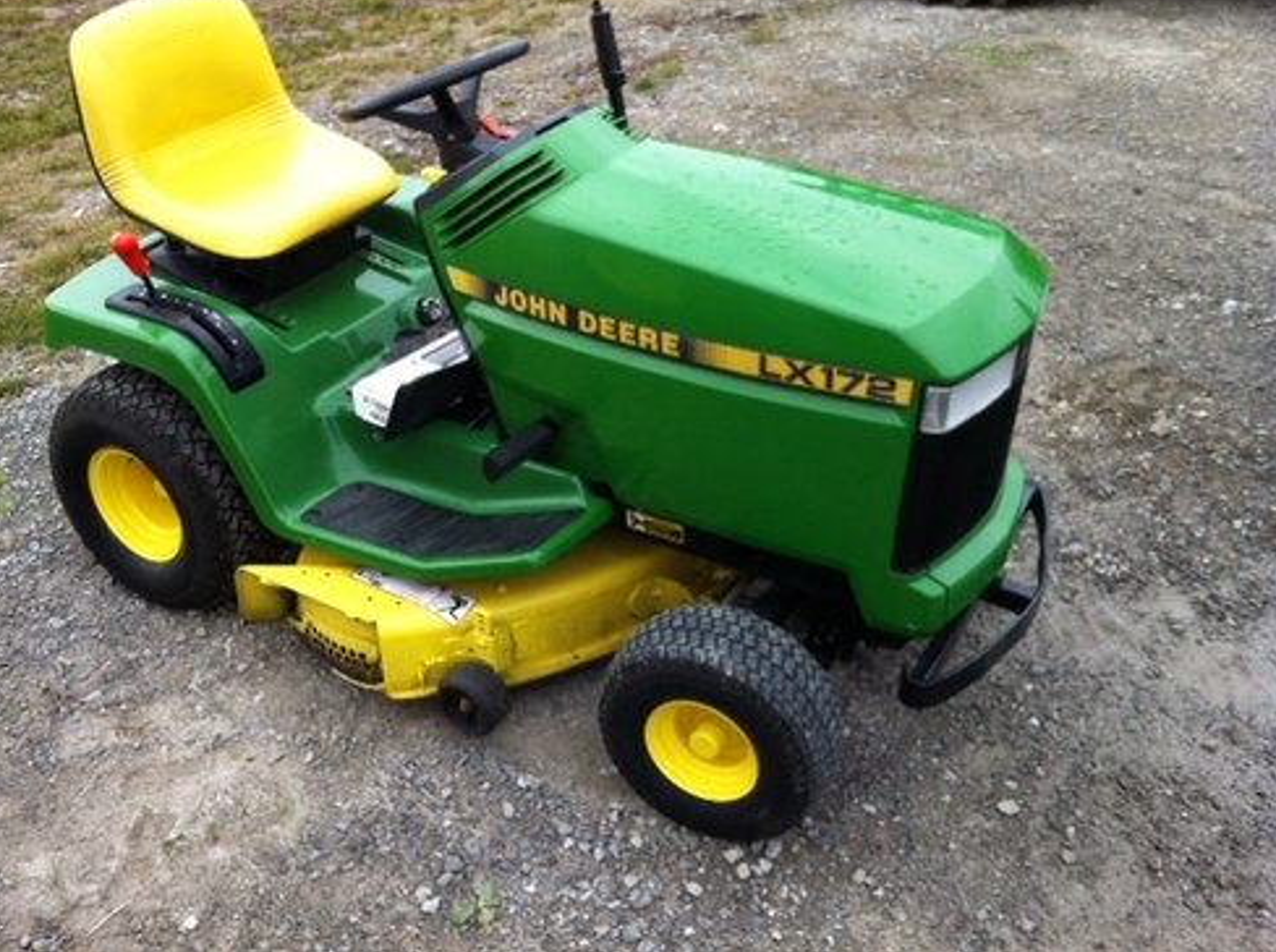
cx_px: 570
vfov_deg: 36.7
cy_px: 429
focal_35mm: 39
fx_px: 1435
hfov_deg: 47.9
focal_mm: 3.85
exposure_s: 1/227
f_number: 2.8
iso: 80
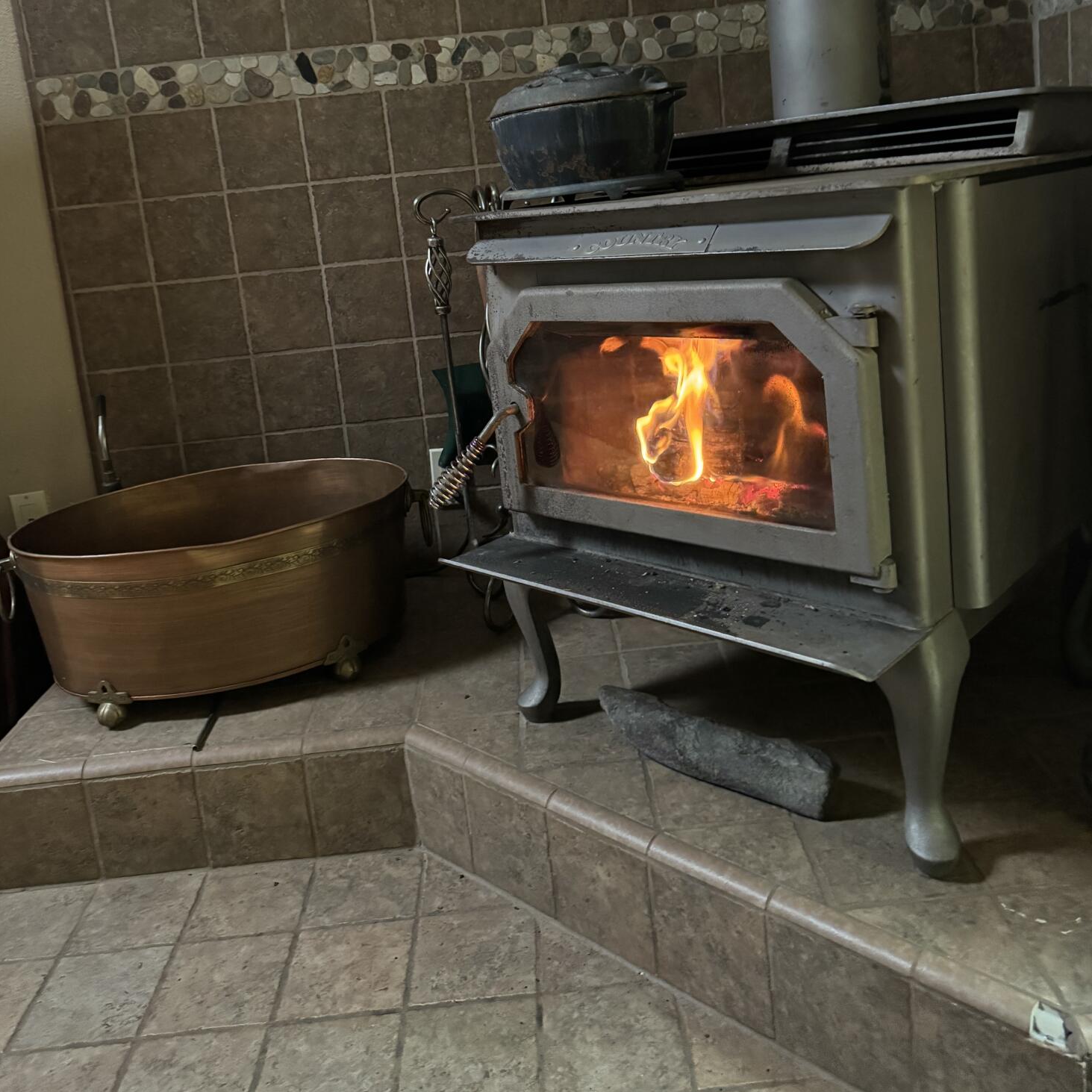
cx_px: 534
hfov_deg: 55.6
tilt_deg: -10.3
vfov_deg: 54.3
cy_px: 352
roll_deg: +8.4
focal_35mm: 29
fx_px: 1035
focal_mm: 6.76
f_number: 1.78
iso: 1250
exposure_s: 1/30
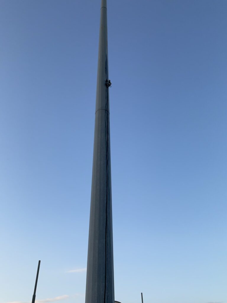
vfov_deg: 61.7
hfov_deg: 48.2
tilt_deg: +39.5
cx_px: 114
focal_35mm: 29
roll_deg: +0.9
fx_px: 254
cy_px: 152
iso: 16
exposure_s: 1/586
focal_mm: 3
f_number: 1.8
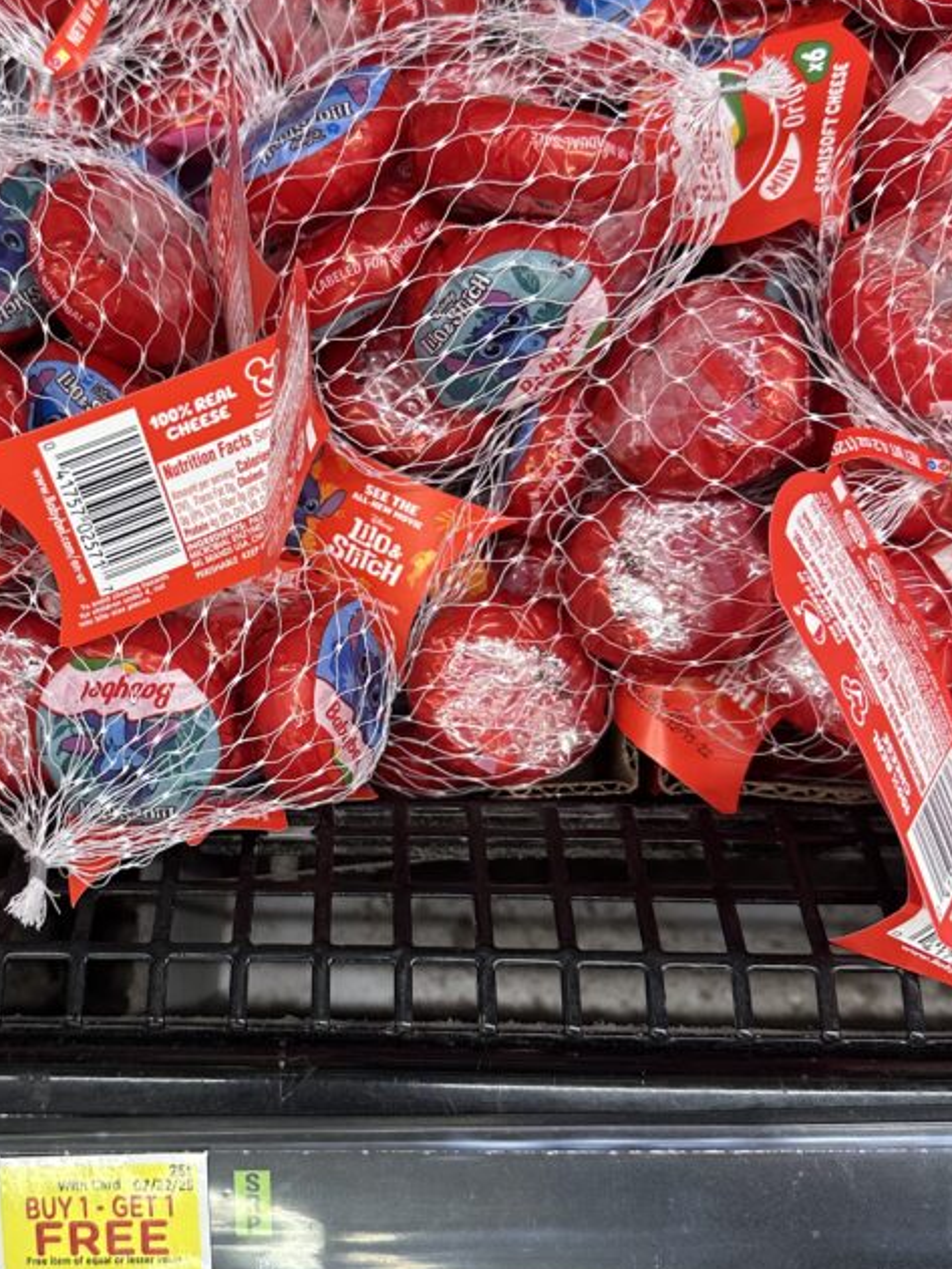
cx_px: 282
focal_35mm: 39
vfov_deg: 47.8
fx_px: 1429
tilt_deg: -76.4
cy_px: 618
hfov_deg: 36.3
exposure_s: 1/106
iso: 200
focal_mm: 6.86
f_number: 1.78
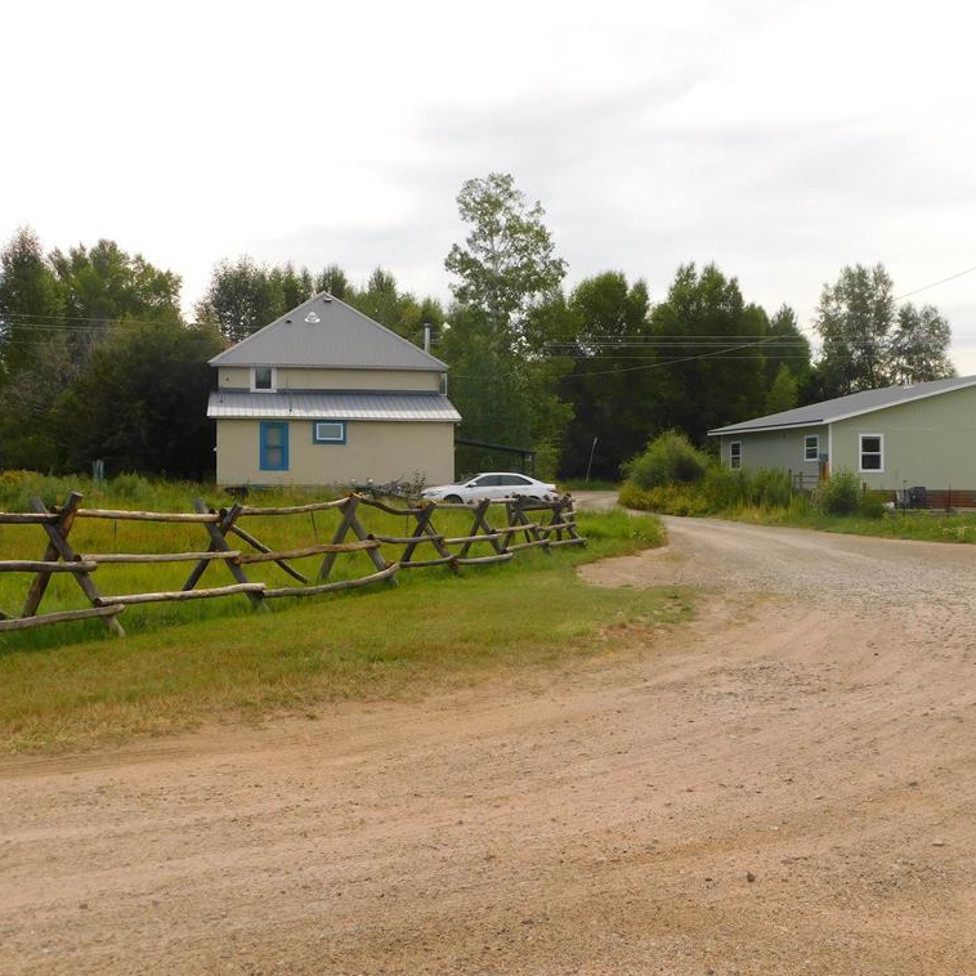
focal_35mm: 43
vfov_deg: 39.2
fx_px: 1372
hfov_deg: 38.8
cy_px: 487
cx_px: 633
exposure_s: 1/1000
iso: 125
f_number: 3.5
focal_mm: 6.3
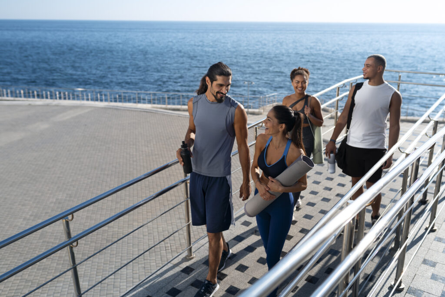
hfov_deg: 54.4
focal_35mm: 35
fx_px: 433
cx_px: 222
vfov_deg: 37.9
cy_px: 148
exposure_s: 1/2000
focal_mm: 35
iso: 100
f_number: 2.8
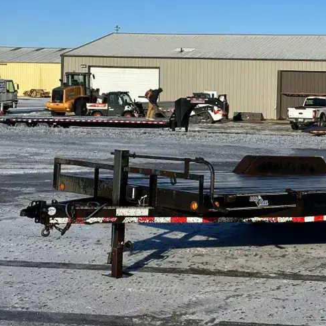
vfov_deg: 20.9
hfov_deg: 20.6
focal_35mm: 83
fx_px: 884
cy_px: 132
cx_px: 272
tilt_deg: -4.2
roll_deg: -0.6
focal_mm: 6.86
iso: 64
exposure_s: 1/7092
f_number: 1.78
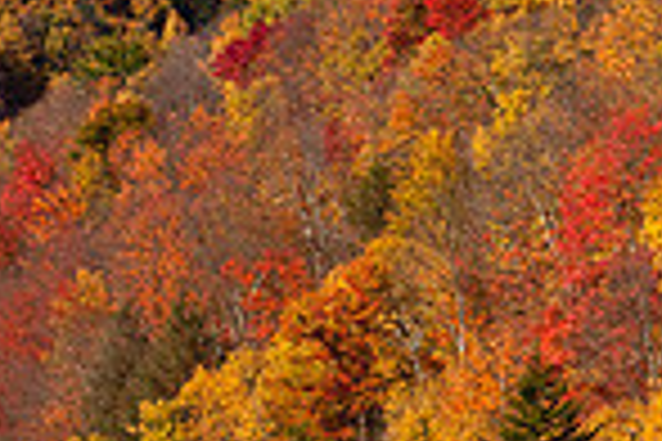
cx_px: 820
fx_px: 8716
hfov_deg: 4.3
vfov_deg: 2.9
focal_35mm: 474
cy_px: -263
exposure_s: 1/80
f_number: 16
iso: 100
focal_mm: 120
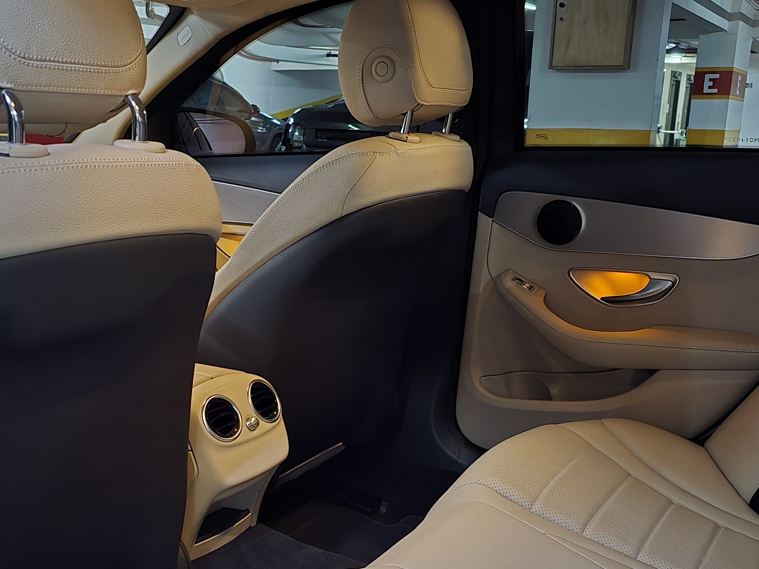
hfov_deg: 45.7
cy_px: 355
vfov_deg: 35.0
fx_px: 899
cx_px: 355
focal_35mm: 41
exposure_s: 1/24
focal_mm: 6.3
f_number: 1.7
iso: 2500
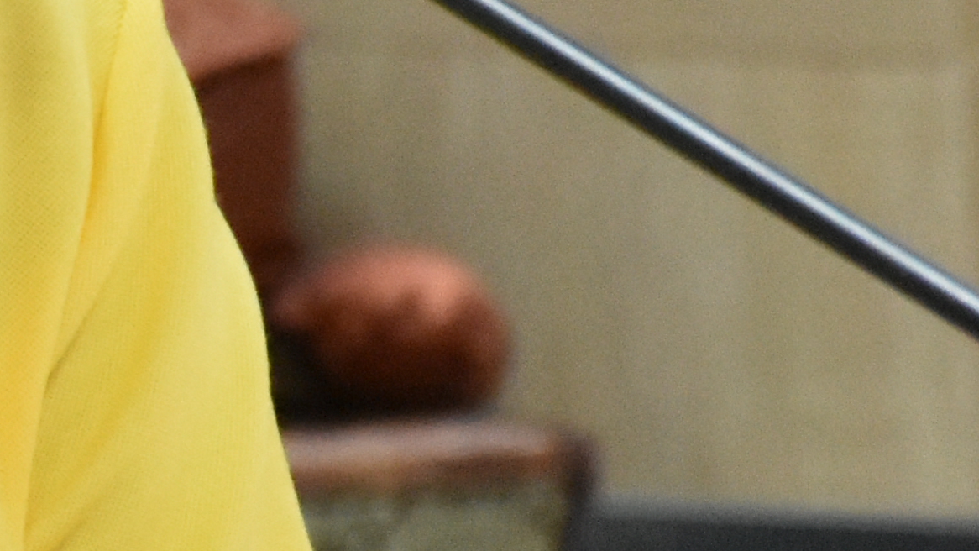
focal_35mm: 1132
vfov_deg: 1.1
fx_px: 29387
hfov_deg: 1.9
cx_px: -355
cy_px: -103
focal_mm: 140
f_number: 5.6
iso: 2500
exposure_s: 1/125
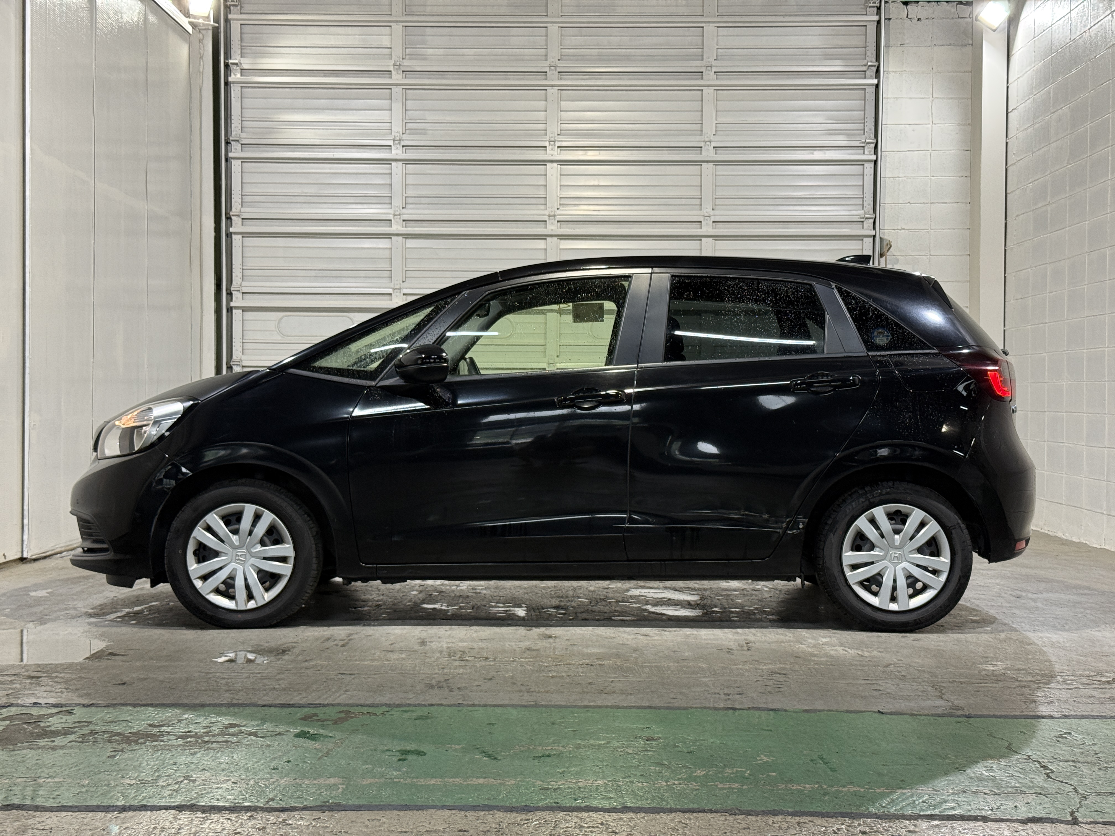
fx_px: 1546
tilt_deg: -0.5
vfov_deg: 30.3
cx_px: 558
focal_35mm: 48
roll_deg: -0.6
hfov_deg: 39.7
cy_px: 418
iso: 125
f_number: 1.78
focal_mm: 6.76
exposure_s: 1/60
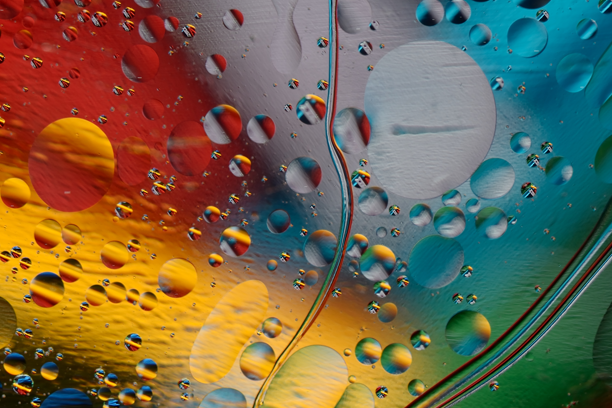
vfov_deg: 5.5
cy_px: 222
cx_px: 325
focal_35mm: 250
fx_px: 4246
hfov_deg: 8.2
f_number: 11
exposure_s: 1/40
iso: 100
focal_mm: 105
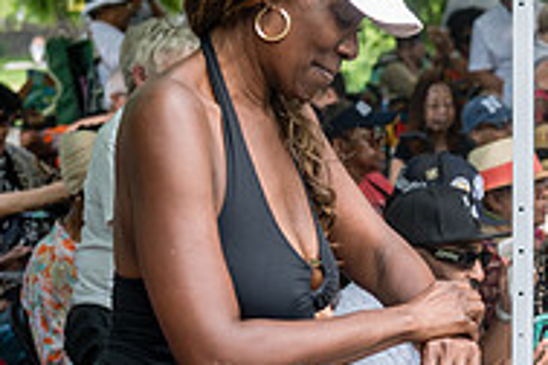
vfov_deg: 8.4
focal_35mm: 163
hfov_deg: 12.6
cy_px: 130
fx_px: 2481
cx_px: 432
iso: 640
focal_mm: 53
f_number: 4
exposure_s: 1/400
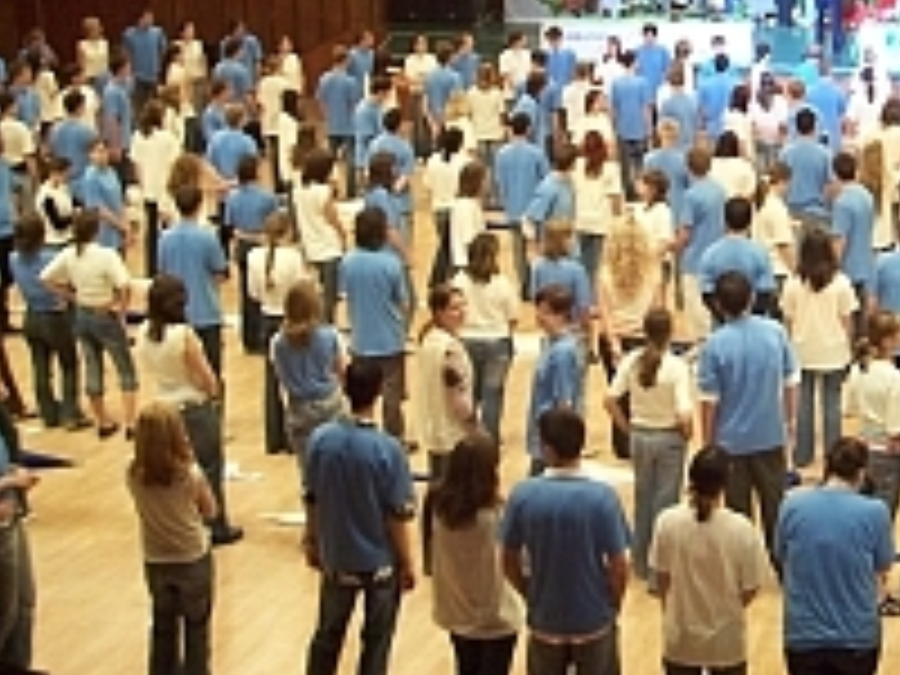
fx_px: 1768
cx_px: 886
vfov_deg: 21.5
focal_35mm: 68
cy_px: 184
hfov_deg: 27.1
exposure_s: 1/15
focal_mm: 5.6
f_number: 2.7
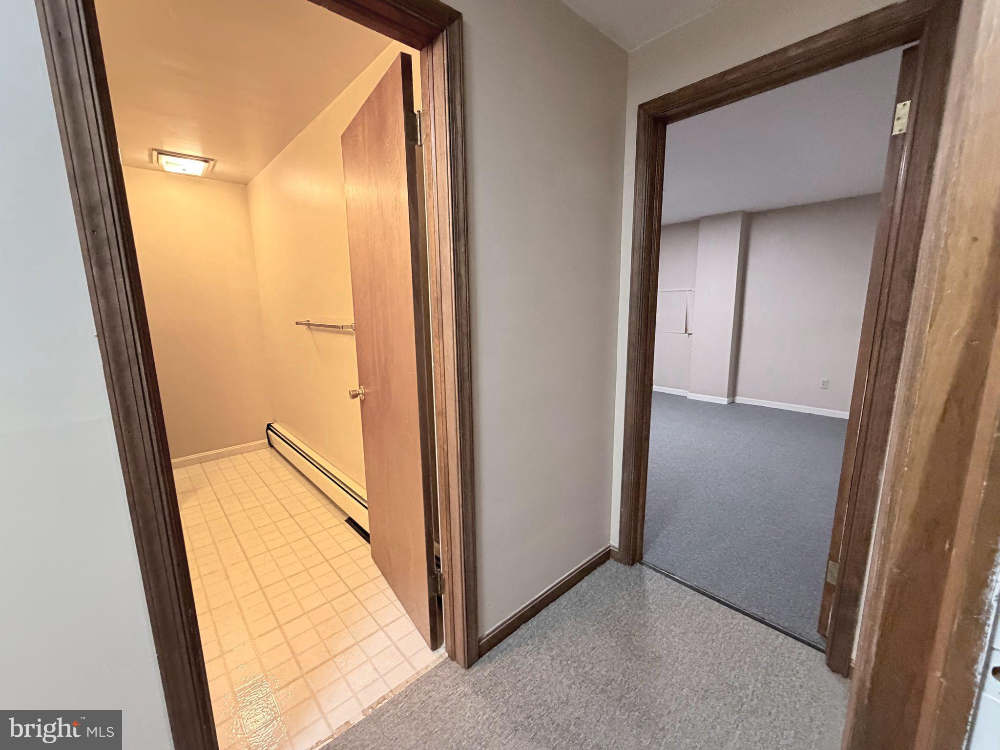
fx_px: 404
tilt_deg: -10.4
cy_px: 375
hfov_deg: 102.1
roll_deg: +1.3
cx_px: 500
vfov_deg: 85.7
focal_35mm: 14
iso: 500
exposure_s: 1/60
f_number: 2.2
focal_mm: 2.22
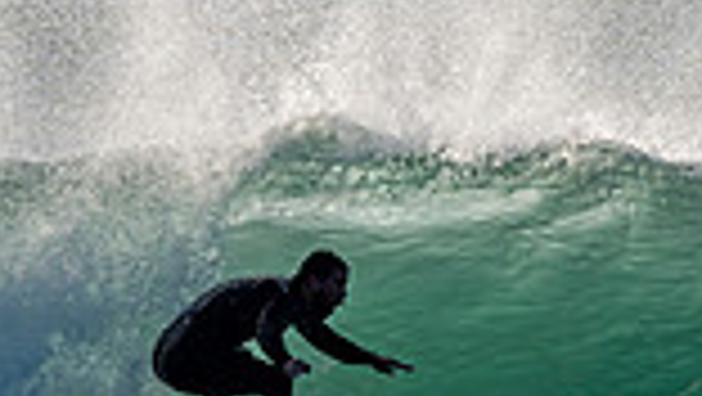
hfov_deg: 0.9
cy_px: 526
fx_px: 44463
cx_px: 288
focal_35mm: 2387
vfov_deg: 0.5
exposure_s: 1/320
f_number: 10
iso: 64
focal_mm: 500
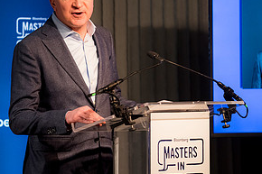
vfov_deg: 3.9
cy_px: 39
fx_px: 2546
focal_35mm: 350
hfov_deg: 5.9
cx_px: 95
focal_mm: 165
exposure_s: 1/125
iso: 2000
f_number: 2.8
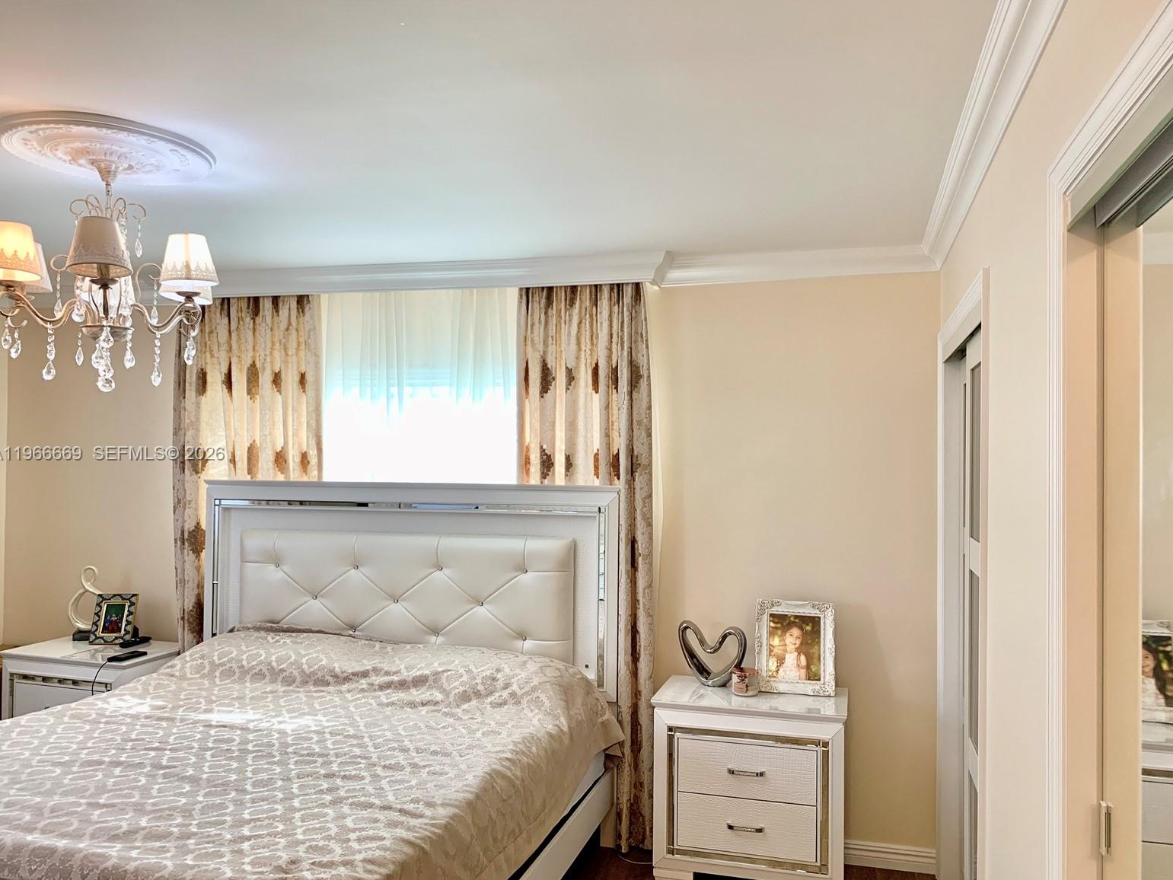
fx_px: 915
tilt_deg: +0.5
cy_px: 454
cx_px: 596
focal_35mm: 27
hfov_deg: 65.3
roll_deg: -0.9
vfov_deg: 51.4
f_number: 1.8
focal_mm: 4.25
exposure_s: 1/120
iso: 80
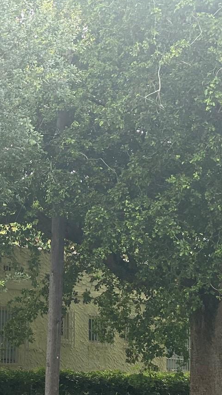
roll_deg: -3.0
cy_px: 259
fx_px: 1119
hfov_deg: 10.8
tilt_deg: +5.7
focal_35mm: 107
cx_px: -142
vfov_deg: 19.9
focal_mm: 6
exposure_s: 1/279
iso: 20
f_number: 2
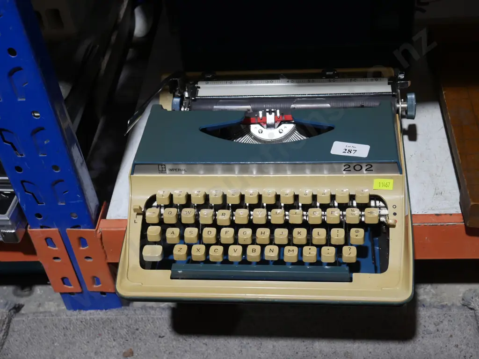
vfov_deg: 29.1
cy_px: 180
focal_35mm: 50
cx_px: 240
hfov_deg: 38.2
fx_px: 692
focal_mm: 25
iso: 640
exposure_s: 1/60
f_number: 5.3
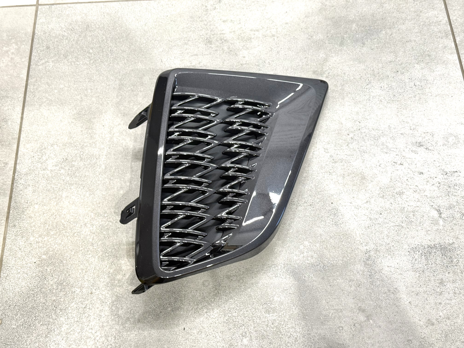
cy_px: 174
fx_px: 643
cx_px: 232
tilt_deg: -60.4
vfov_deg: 30.3
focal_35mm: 48
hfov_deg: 39.7
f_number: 1.78
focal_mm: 6.76
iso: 100
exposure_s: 1/50
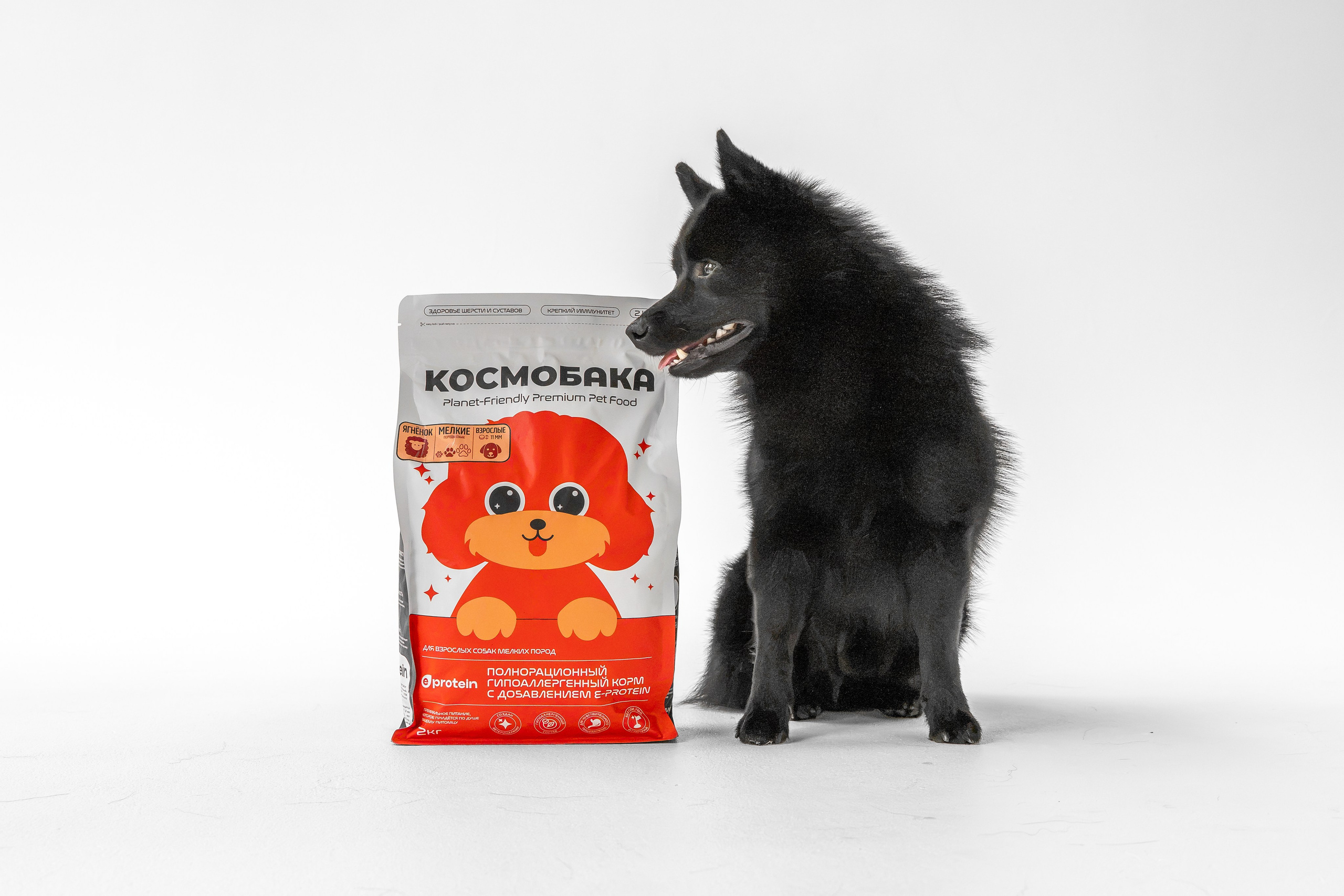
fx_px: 1666
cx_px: 739
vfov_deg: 30.1
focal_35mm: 45
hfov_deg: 43.9
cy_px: 456
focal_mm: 38
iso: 640
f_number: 6.3
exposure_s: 1/1250
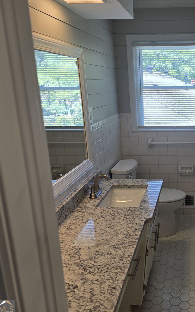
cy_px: 158
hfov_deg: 35.9
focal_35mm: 33
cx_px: 178
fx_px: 280
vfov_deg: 58.1
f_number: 1.7
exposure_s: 1/120
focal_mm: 6.3
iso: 50
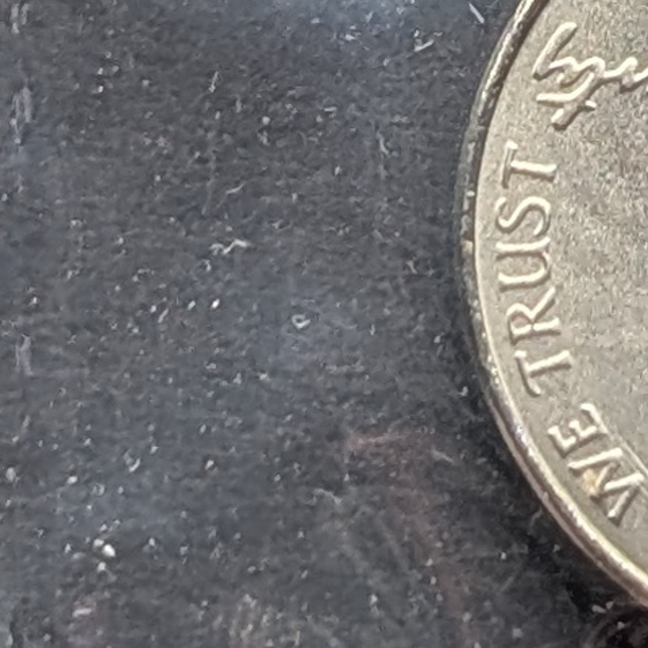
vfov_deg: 4.7
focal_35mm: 369
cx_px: 691
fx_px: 7815
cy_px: -338
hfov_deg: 4.7
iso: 19
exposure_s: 1/48
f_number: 1.68
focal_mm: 6.9
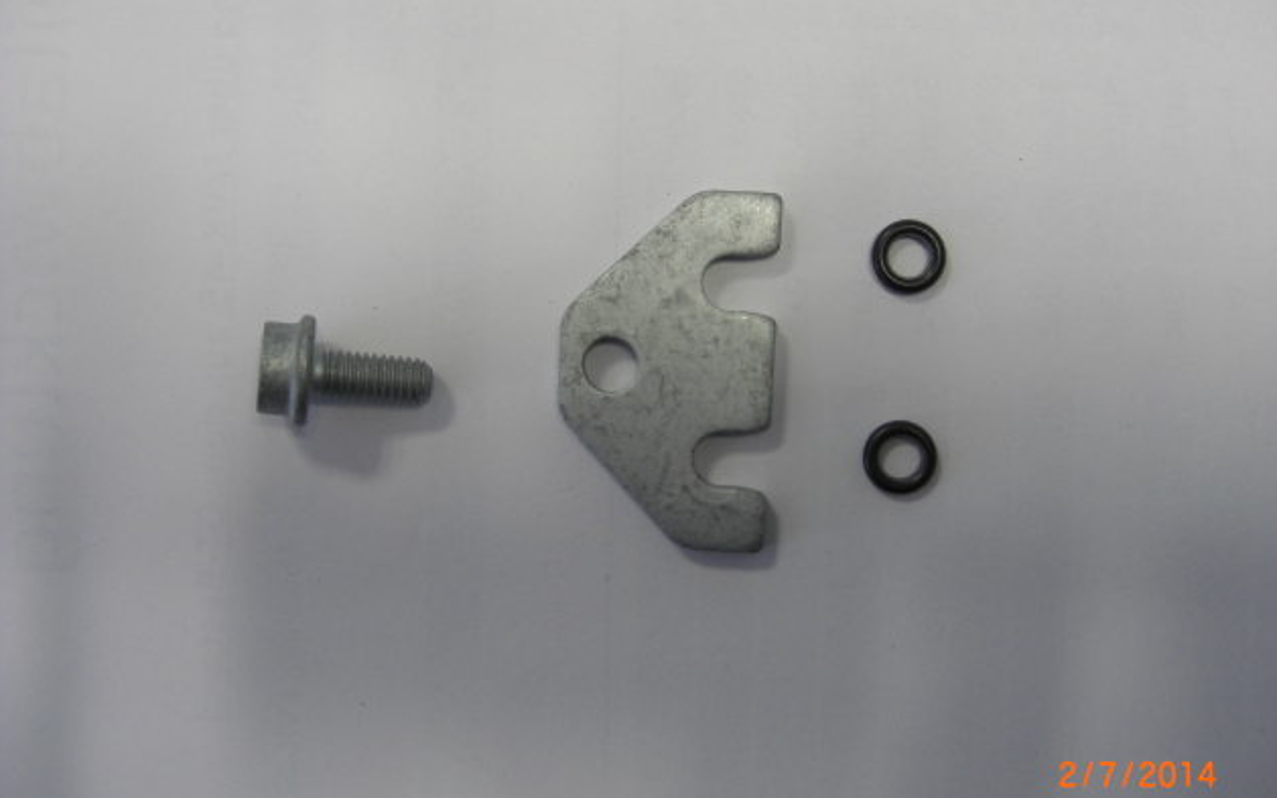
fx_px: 1427
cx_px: 646
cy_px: 388
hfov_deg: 48.2
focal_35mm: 41
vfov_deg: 31.2
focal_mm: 7.9
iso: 200
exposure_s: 1/60
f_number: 2.8
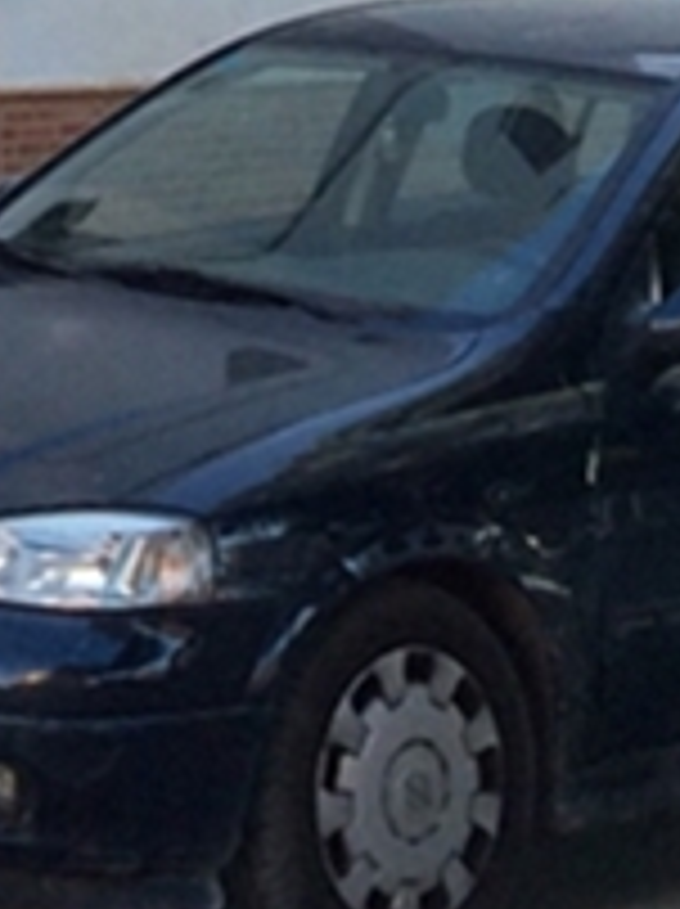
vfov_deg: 11.2
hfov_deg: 8.9
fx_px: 4305
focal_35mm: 164
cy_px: -783
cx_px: -275
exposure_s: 1/100
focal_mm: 3.3
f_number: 2.4
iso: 32
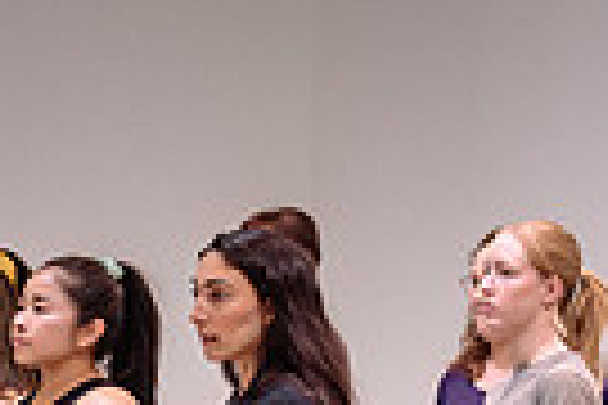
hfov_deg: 9.9
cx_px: 563
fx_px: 3496
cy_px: 537
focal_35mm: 207
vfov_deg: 6.6
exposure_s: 1/160
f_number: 2.8
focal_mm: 43
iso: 1600
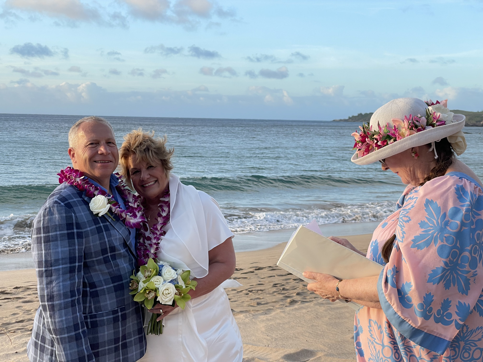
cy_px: 181
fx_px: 726
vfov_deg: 28.0
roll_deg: -0.5
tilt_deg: -4.6
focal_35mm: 52
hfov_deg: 36.8
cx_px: 242
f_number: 2
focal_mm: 6
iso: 25
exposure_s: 1/252
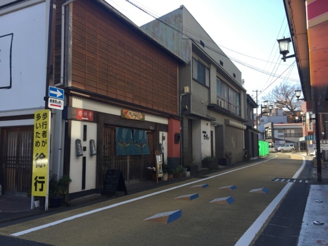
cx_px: 164
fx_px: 275
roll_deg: +0.3
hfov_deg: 61.7
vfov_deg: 48.2
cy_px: 123
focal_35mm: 29
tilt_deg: +4.6
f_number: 2.2
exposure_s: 1/648
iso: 32
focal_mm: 4.15
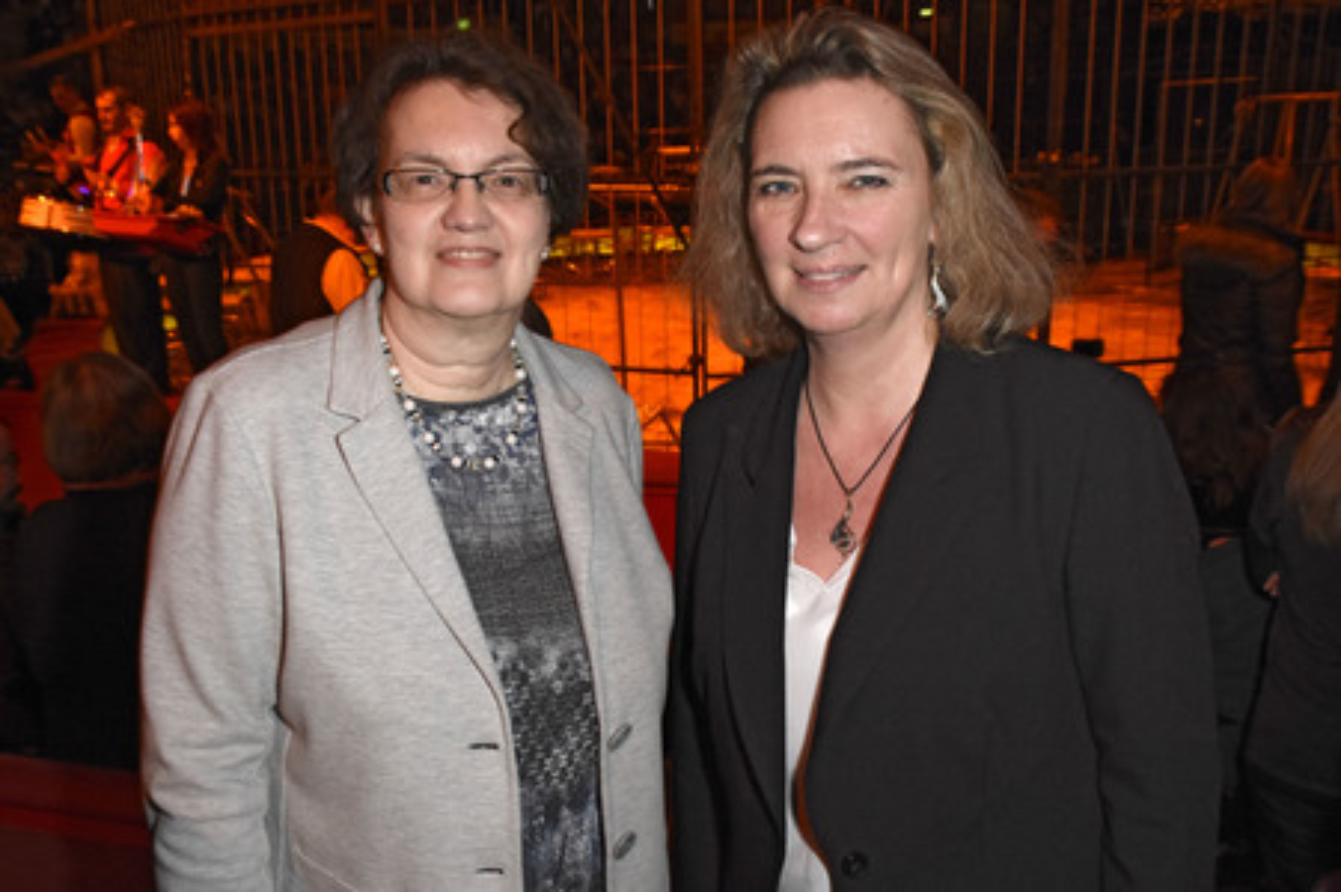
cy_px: 446
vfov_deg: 39.9
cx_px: 670
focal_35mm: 33
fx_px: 1228
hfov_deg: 57.3
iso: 2000
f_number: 6.3
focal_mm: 22
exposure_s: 1/100
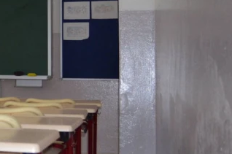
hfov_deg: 20.1
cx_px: -117
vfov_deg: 15.6
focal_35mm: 87
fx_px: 560
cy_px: 55
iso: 400
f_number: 4
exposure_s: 1/100
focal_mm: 18
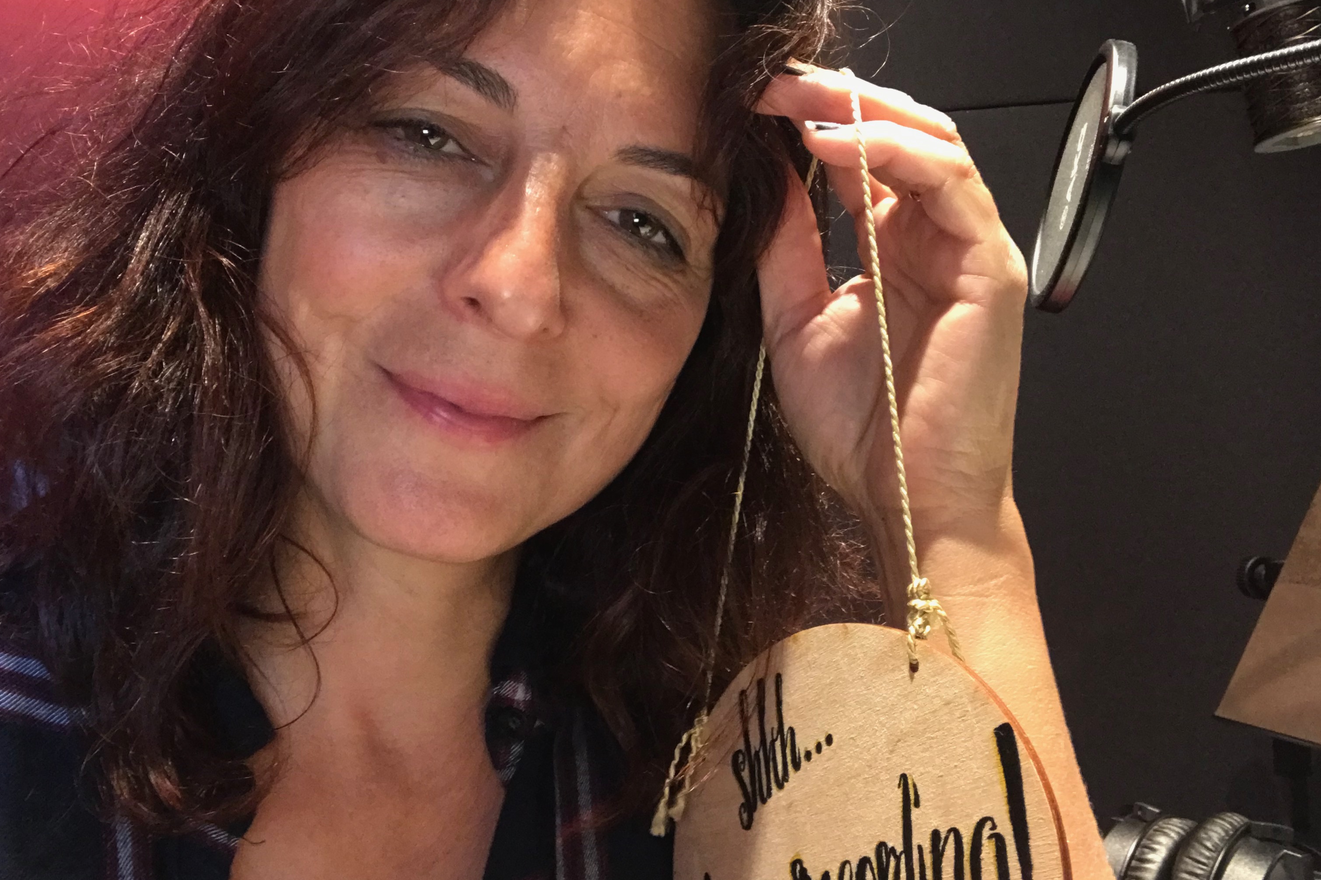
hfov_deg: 55.8
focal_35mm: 34
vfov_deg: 38.9
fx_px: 1247
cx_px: 661
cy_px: 424
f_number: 2.2
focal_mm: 2.87
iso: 160
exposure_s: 1/20
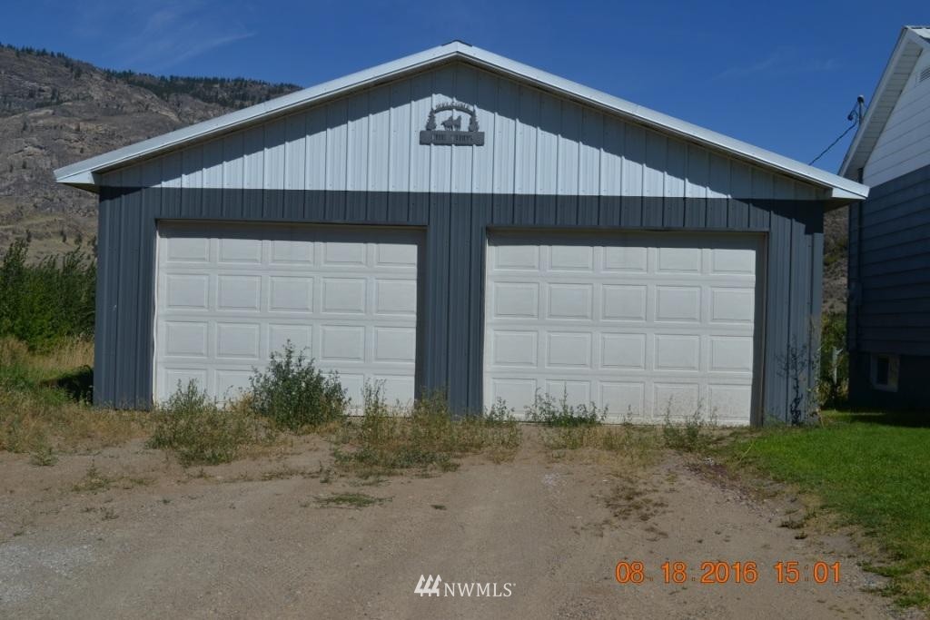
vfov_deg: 31.9
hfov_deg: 46.4
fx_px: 1085
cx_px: 465
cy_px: 310
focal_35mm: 42
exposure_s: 1/400
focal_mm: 28
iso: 100
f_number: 10
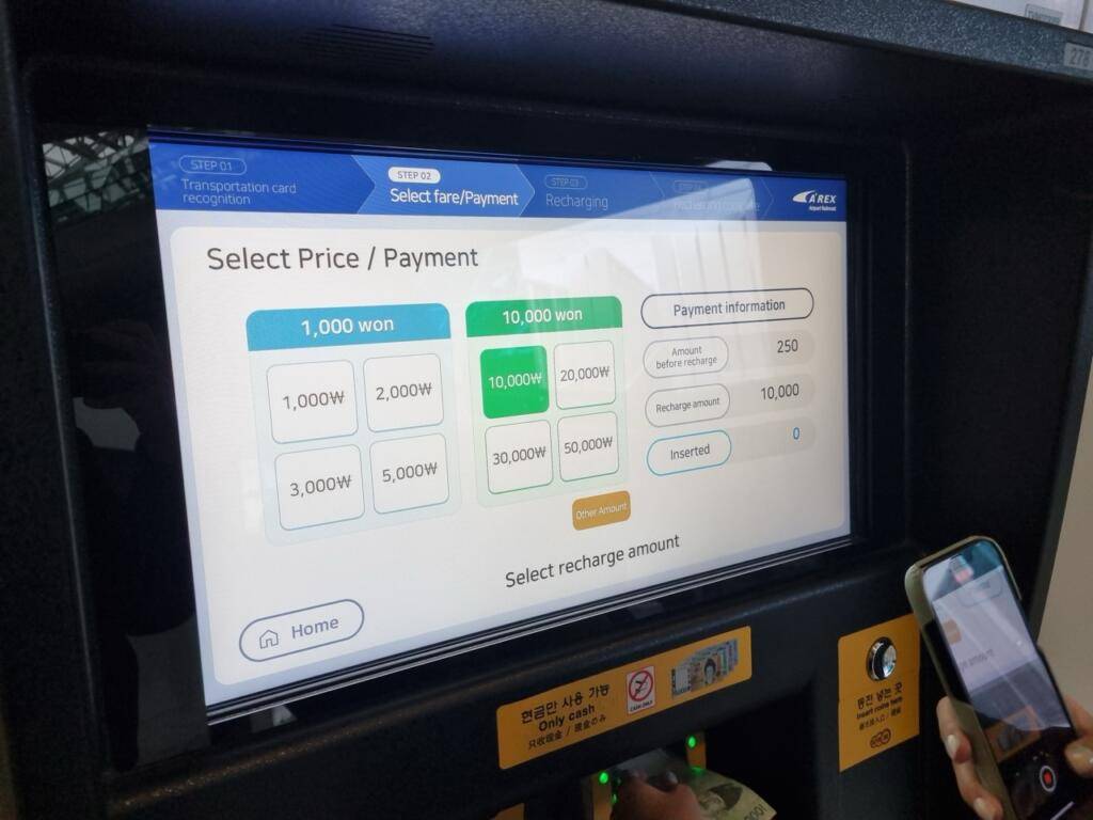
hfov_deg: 67.3
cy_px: 410
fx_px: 821
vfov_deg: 53.1
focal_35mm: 26
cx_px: 546
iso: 100
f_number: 1.8
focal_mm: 5.4
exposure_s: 1/120
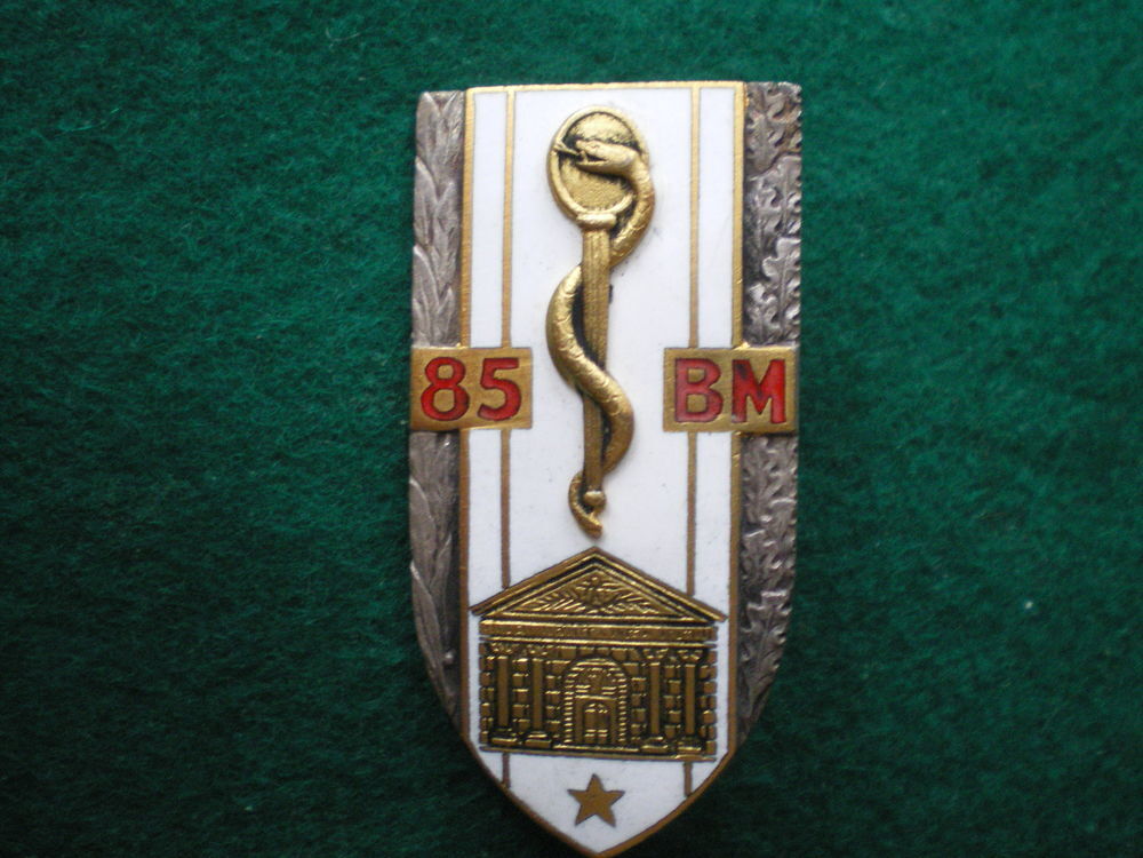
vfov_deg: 37.7
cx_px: 572
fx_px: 1255
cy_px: 429
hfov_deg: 49.0
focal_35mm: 38
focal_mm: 6.3
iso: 400
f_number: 3.1
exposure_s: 1/30
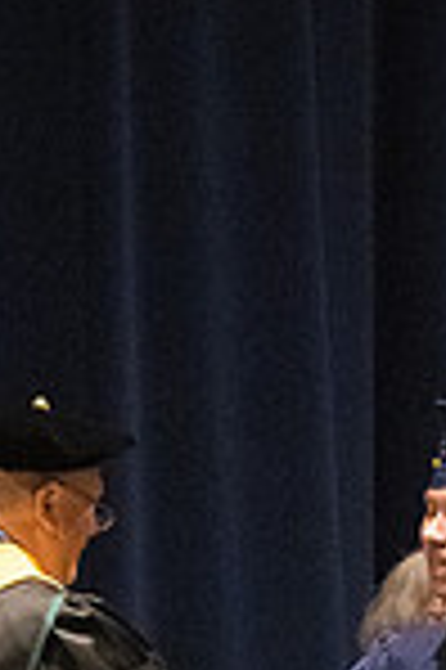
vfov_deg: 3.4
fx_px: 11361
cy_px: 949
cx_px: 124
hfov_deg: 2.2
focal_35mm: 610
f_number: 4.5
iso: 8000
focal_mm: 135
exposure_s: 1/250
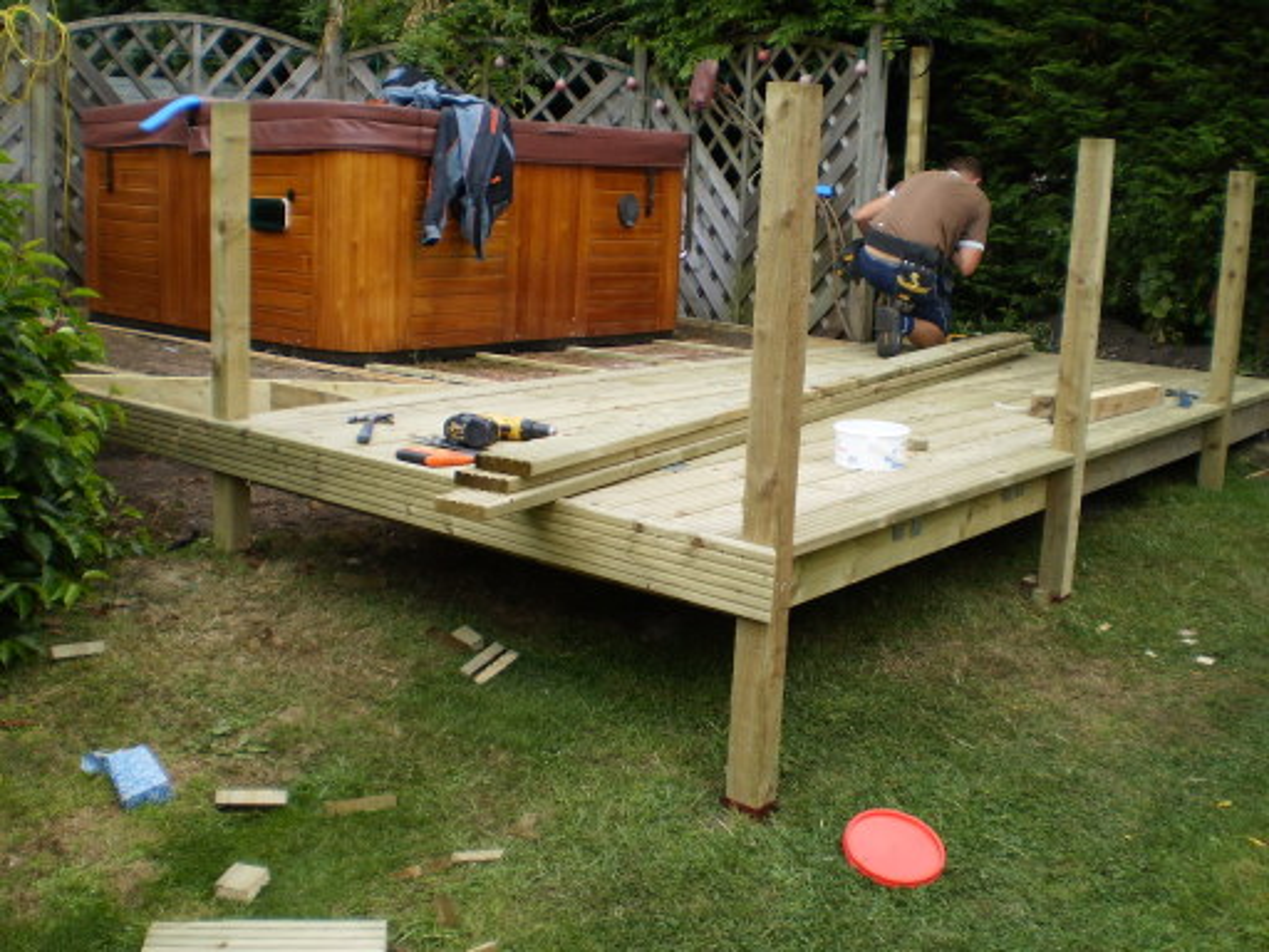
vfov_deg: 39.7
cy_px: 476
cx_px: 634
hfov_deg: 51.4
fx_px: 1320
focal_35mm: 36
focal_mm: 6.3
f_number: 3.1
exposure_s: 1/400
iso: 64
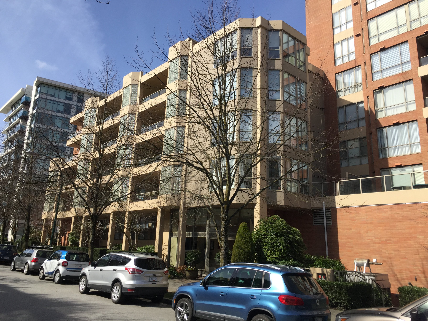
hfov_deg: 61.7
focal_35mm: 29
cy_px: 160
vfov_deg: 48.2
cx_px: 214
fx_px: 359
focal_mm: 4.15
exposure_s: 1/1582
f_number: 2.2
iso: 32
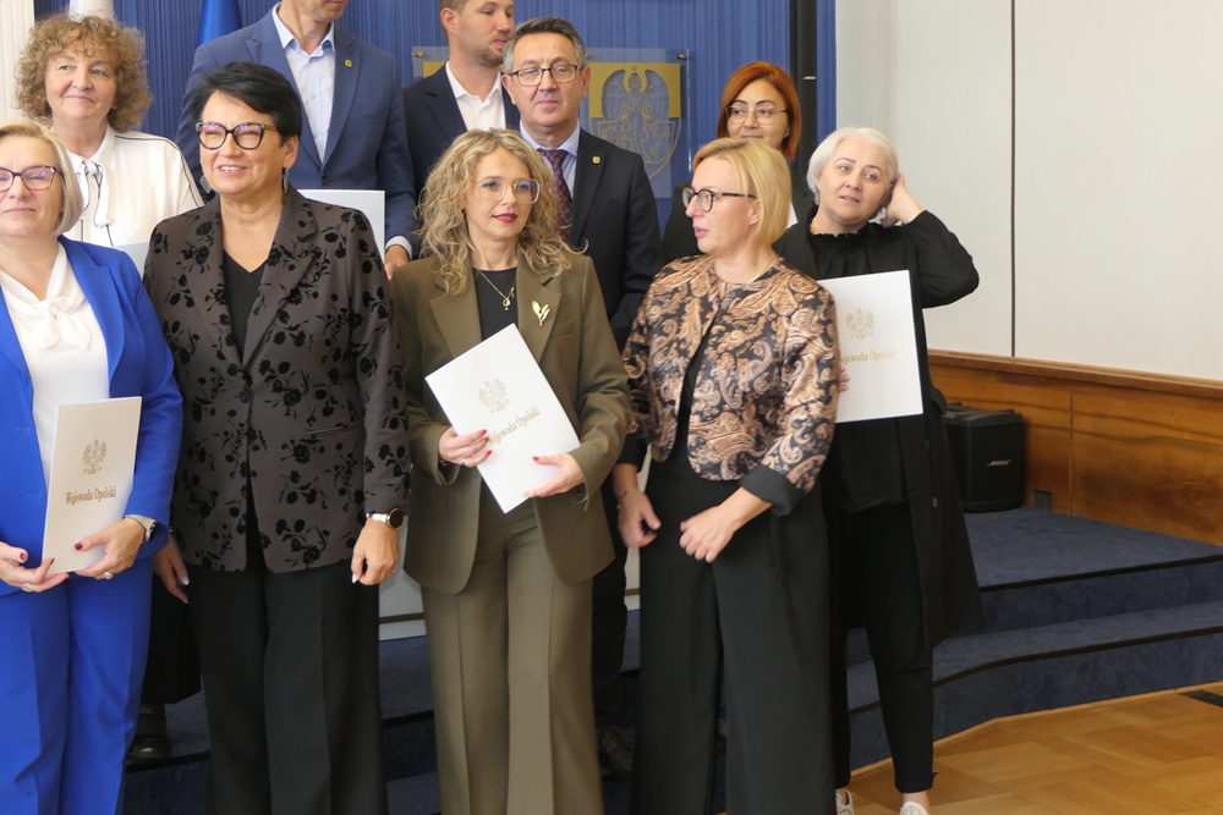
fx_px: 2038
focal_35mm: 60
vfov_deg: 22.6
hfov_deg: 33.4
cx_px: 612
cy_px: 408
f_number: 3.7
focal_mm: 22
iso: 800
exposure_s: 1/60
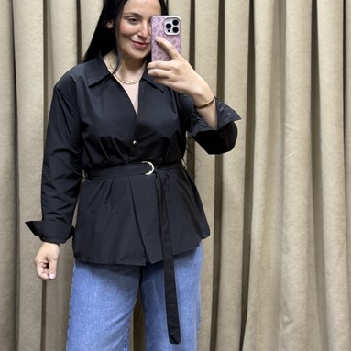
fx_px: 677
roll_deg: +0.2
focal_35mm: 59
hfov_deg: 29.1
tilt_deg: -14.8
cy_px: 147
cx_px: 176
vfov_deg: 29.0
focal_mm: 6.76
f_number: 1.78
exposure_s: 1/100
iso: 100
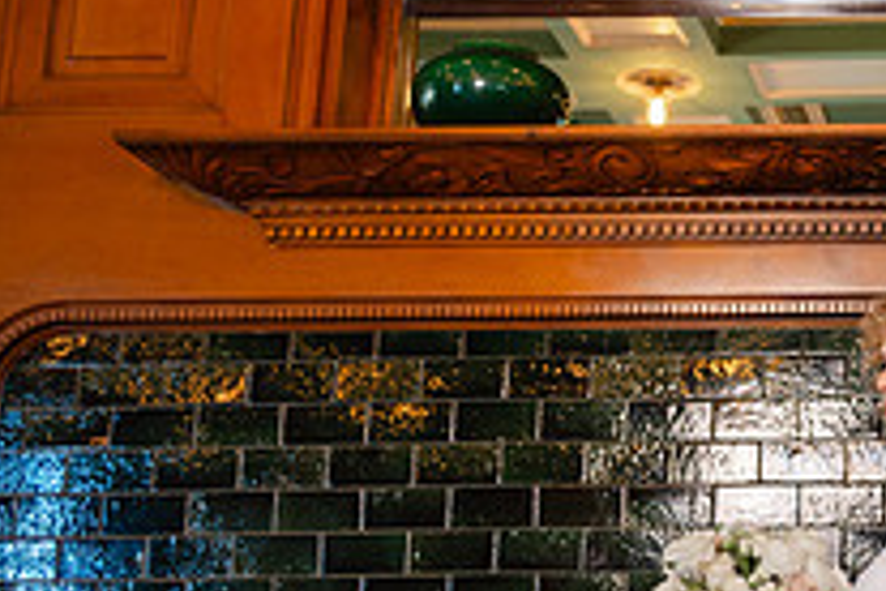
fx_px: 2092
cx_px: 1171
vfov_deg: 16.1
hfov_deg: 21.5
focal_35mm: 85
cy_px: 303
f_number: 2.8
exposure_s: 1/125
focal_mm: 28
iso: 1000
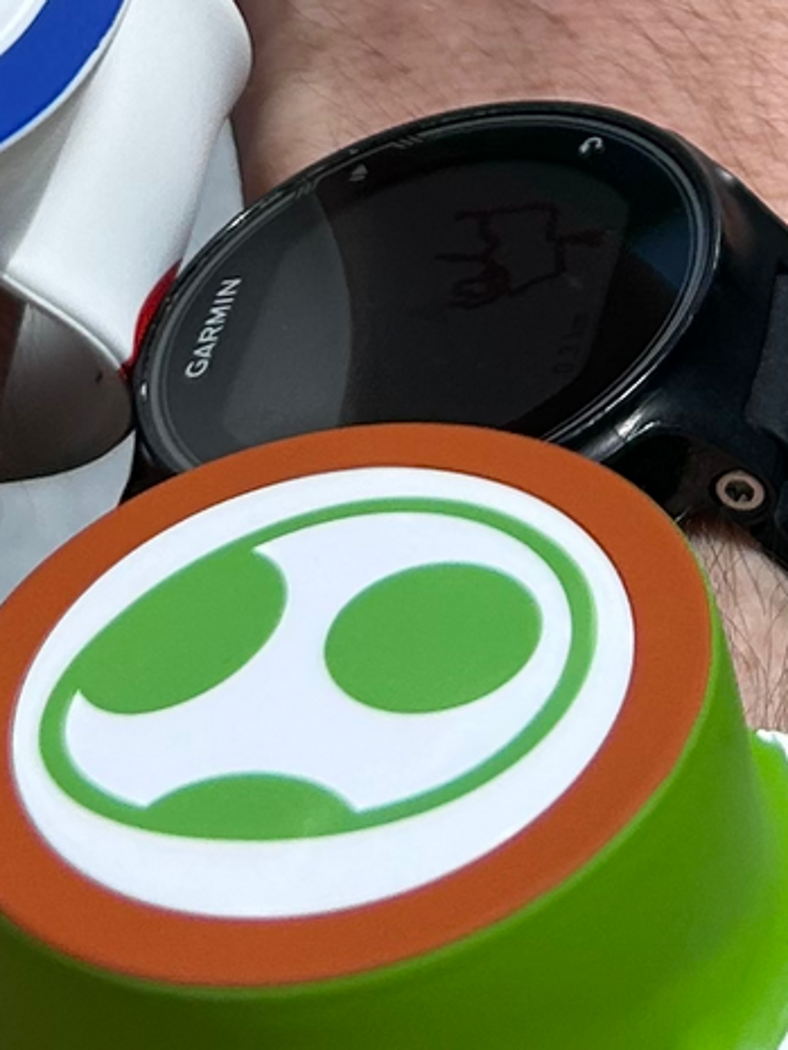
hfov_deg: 10.4
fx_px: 4338
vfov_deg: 13.0
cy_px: -553
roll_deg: -7.6
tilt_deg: -41.9
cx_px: 476
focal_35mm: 143
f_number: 1.5
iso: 50
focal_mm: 5.7
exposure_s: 1/3968
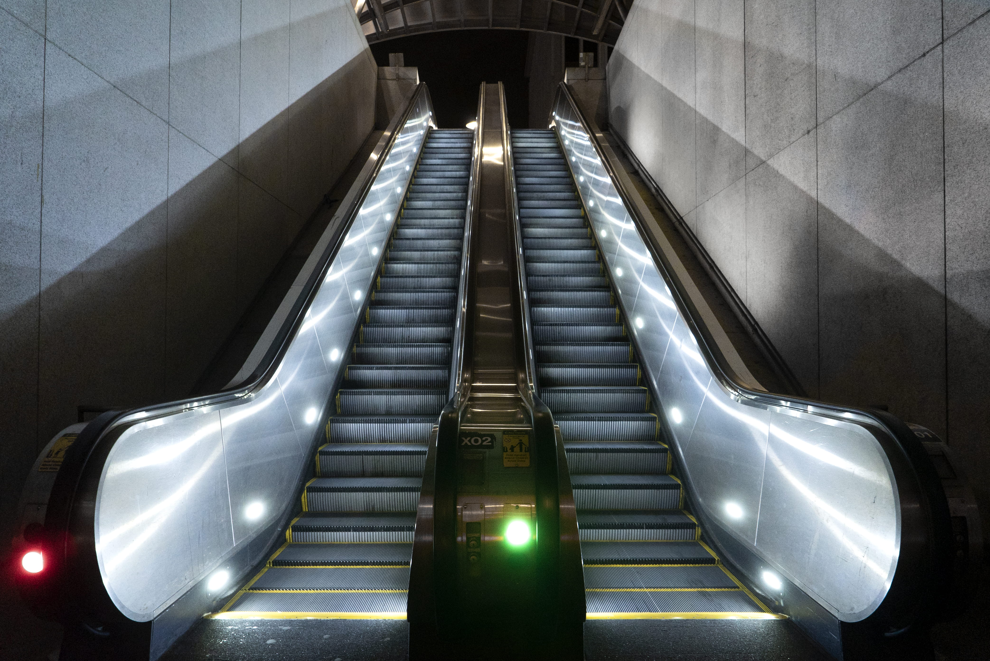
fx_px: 660
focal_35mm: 24
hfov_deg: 73.7
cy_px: 330
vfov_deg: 53.2
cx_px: 495
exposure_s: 1/60
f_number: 4
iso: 5000
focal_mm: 24
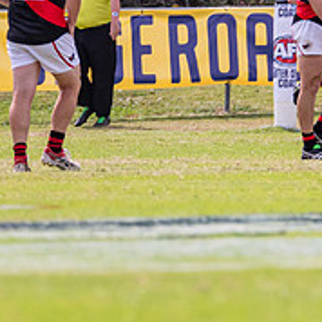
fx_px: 14776
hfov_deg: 1.2
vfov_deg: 1.2
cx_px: 290
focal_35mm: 1404
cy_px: -57
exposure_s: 1/2000
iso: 800
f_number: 6.3
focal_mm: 350
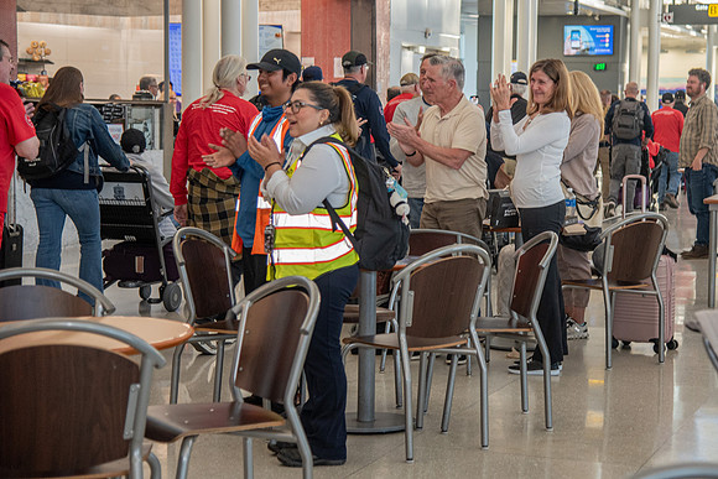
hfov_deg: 24.8
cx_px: 450
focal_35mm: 82
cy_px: 199
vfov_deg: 16.7
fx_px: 1627
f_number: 4
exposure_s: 1/125
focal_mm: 65
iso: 1000
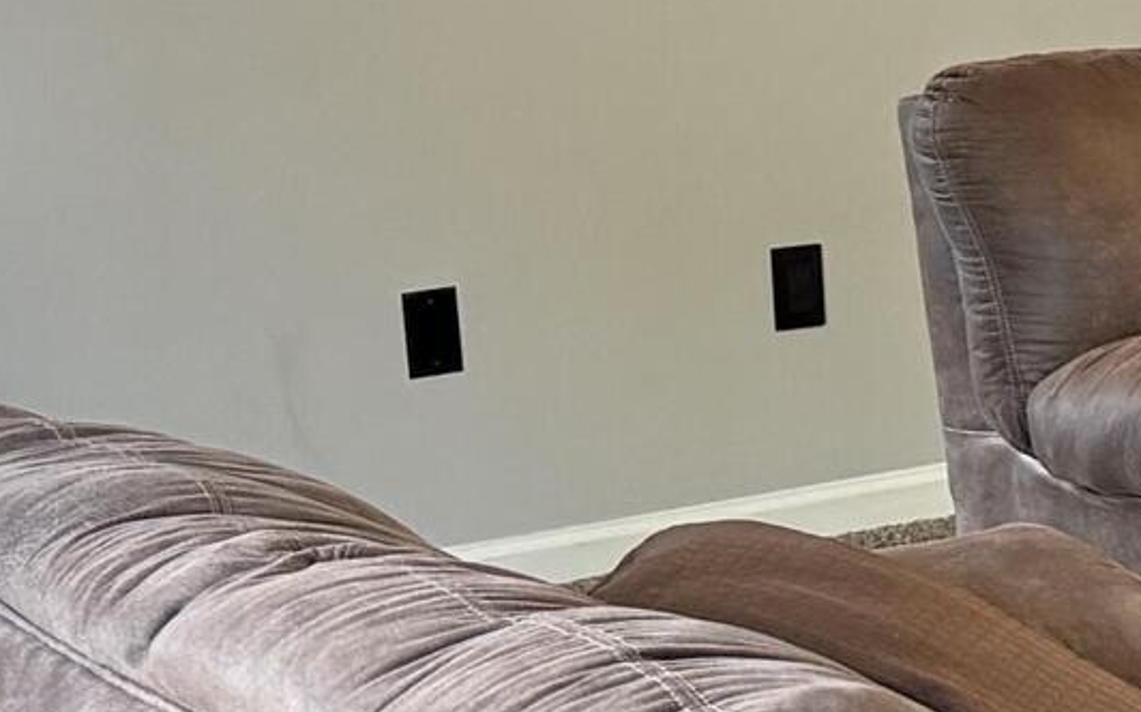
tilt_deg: -7.6
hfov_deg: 12.3
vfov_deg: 8.9
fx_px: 4569
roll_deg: +1.1
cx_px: 2426
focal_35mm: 147
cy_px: 139
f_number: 1.78
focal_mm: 6.76
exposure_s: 1/60
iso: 250
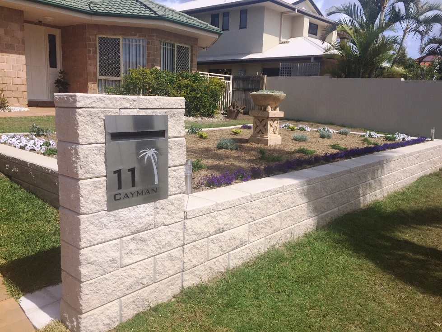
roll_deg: -3.3
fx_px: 370
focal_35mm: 29
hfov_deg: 61.7
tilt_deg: -10.1
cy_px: 166
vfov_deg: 48.2
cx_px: 221
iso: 32
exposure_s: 1/3597
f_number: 2.2
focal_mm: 4.15
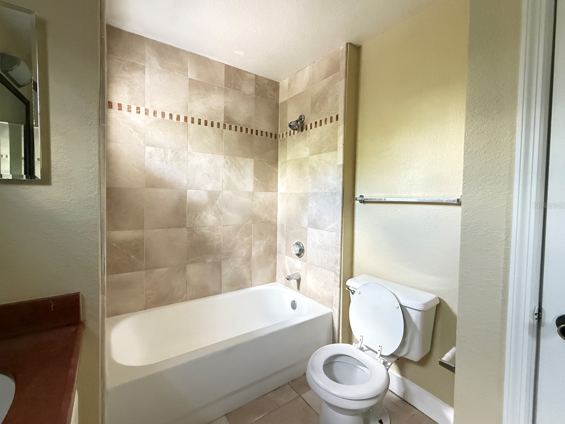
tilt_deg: -1.2
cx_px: 266
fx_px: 245
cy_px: 205
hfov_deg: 98.1
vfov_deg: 81.7
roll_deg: -0.9
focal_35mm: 15
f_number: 2.2
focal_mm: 2.22
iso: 800
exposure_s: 1/60
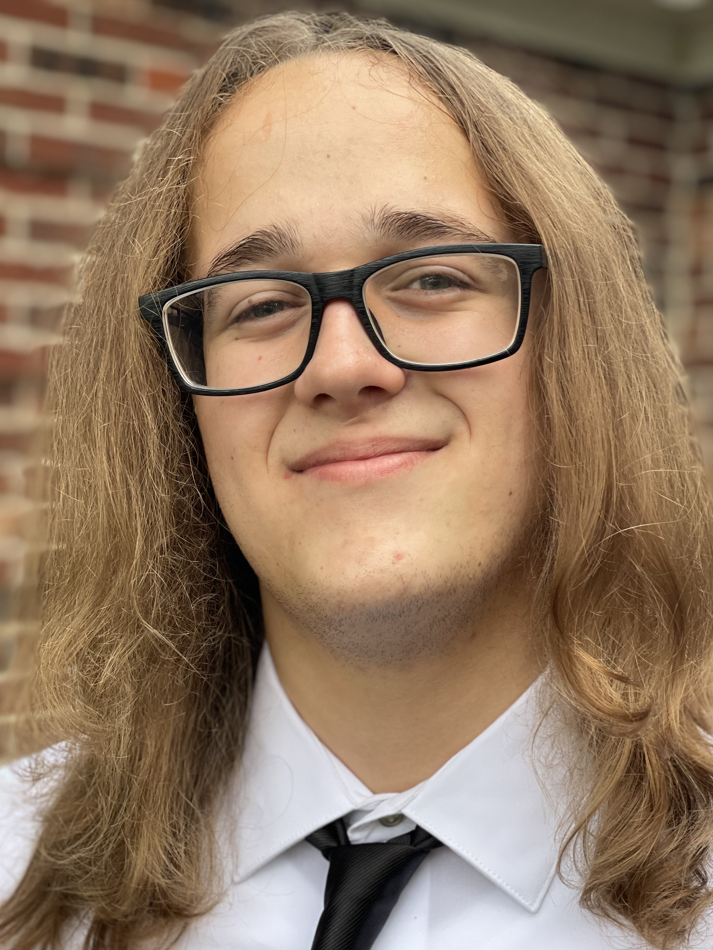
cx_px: 356
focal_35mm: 53
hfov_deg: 27.5
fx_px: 1456
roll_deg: -0.5
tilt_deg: -0.5
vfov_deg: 36.2
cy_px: 480
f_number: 2
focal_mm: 6
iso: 80
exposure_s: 1/122
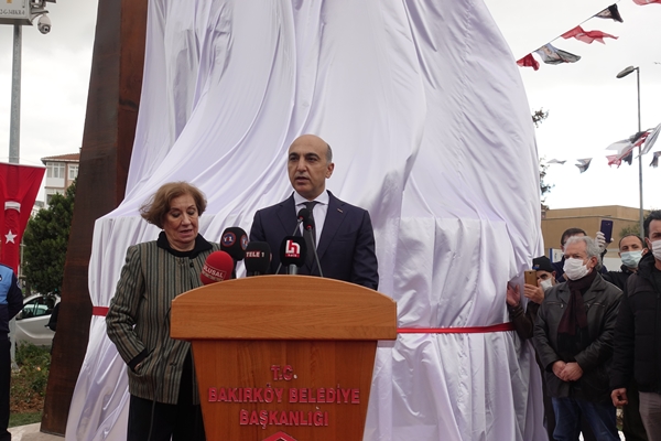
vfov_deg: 29.2
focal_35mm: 46
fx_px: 845
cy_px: 220
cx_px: 330
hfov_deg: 42.7
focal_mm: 16.84
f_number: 4
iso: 125
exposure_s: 1/250
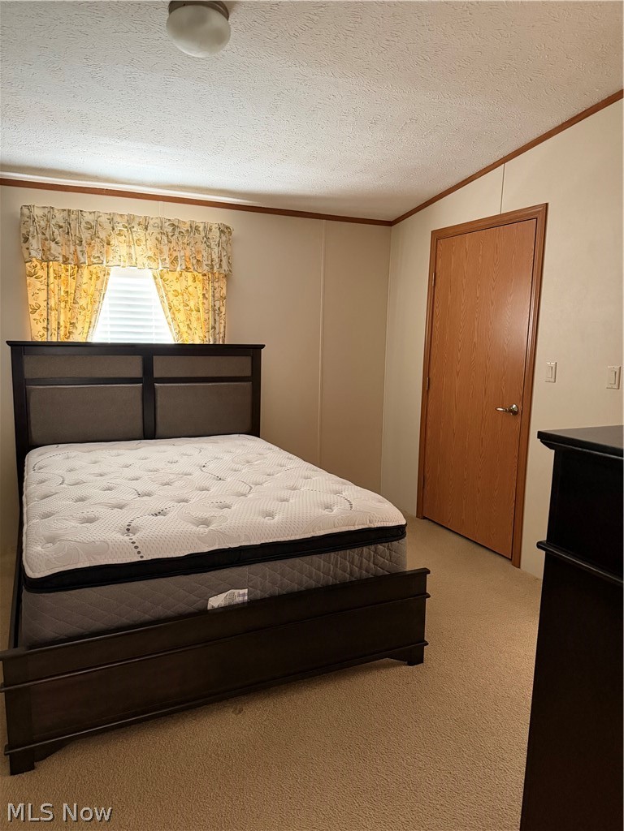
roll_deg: -1.3
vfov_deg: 71.6
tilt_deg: -8.7
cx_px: 312
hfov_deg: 56.8
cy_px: 416
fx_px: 577
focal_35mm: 24
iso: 800
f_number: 1.78
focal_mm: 6.76
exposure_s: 1/60
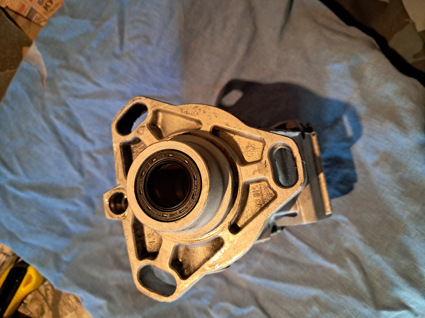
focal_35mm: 27
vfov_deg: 51.4
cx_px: 212
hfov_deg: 65.3
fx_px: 331
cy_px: 159
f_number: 1.8
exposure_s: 1/33
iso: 500
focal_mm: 4
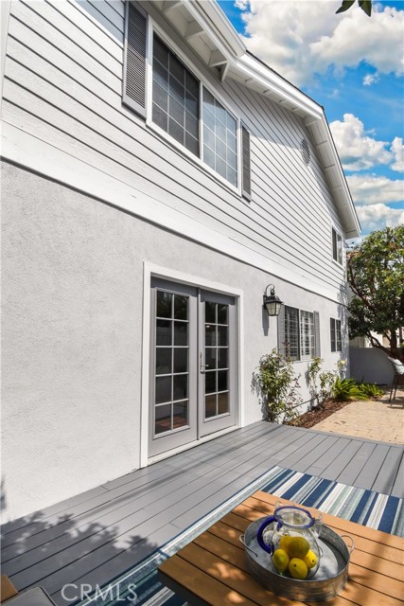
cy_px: 303
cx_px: 202
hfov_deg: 77.4
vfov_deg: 100.4
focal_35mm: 15
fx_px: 252
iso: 250
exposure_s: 1/500
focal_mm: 10
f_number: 11
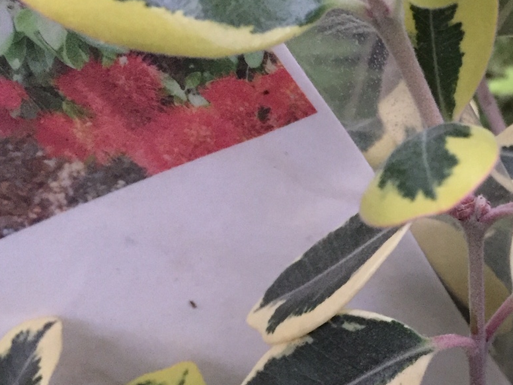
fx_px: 904
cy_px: 261
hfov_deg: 29.5
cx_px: 520
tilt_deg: -51.7
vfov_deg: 23.9
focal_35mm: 61
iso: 400
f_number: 2.2
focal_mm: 4.15
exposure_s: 1/17
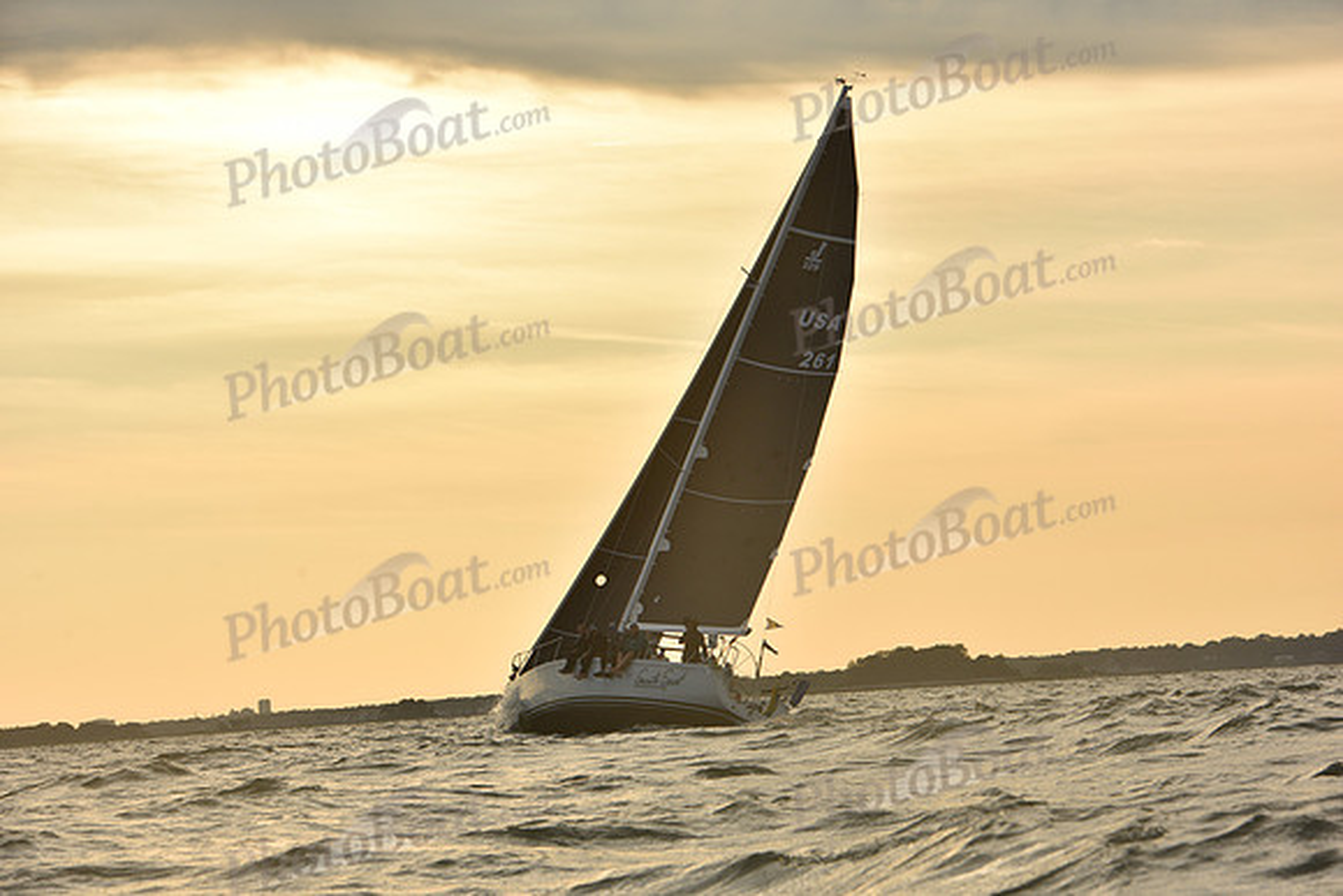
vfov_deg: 11.2
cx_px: 672
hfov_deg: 16.8
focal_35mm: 122
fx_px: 4552
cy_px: 448
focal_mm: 122
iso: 250
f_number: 10
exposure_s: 1/640
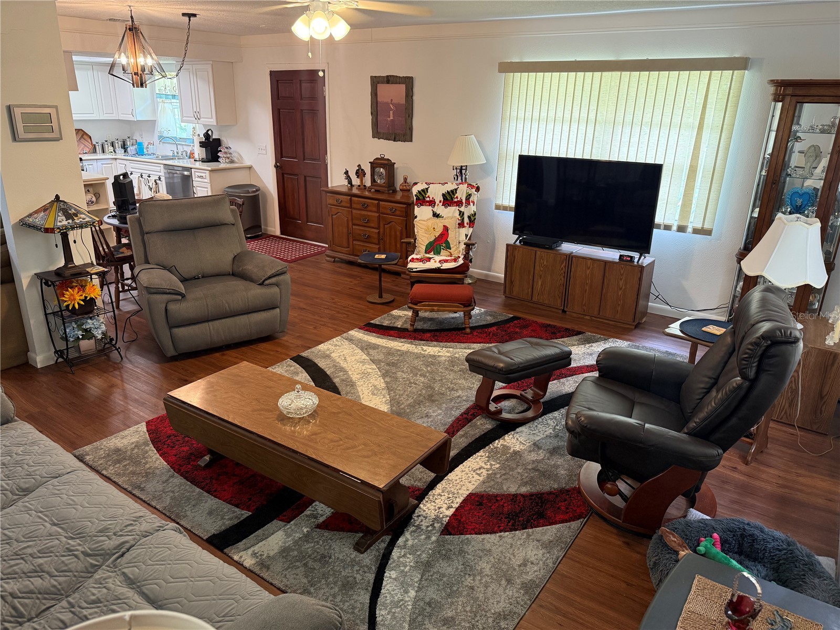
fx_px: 582
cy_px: 315
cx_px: 420
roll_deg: -2.3
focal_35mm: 24
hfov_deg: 71.6
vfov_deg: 56.8
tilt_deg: -20.1
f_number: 1.78
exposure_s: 1/60
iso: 250
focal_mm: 6.76
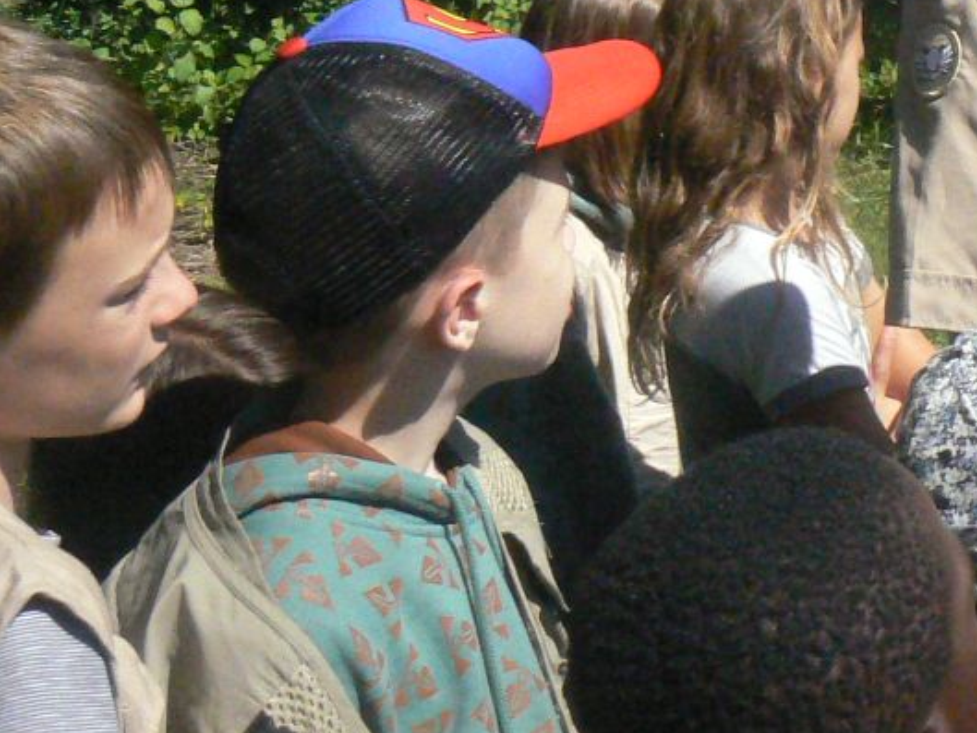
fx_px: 2767
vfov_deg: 14.6
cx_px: 1210
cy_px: -175
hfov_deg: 18.8
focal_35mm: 98
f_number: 7.1
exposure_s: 1/1600
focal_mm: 6
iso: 400
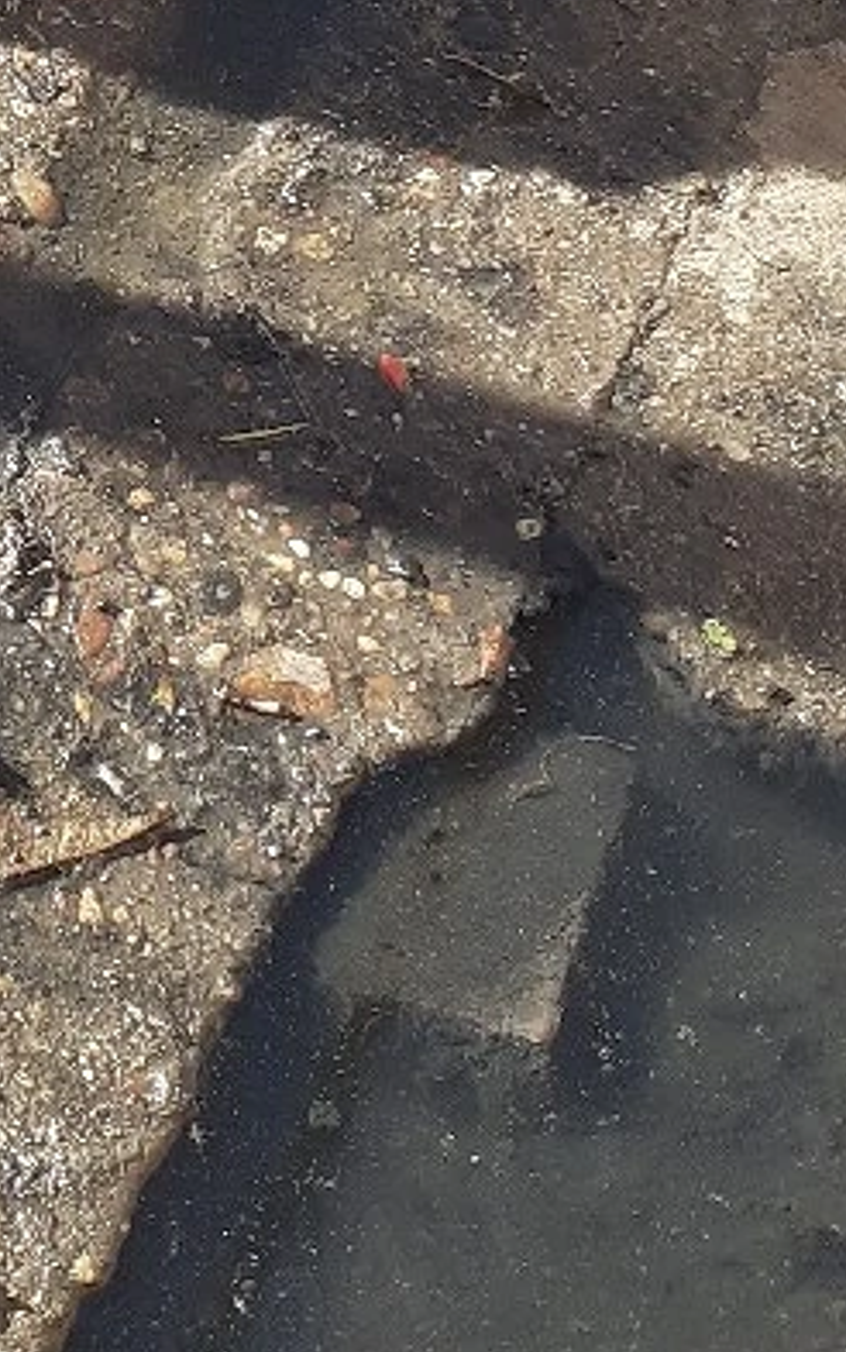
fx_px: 3574
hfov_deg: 12.8
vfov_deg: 20.1
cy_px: -280
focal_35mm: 97
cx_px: -406
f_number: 1.9
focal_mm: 3.6
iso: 40
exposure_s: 1/476
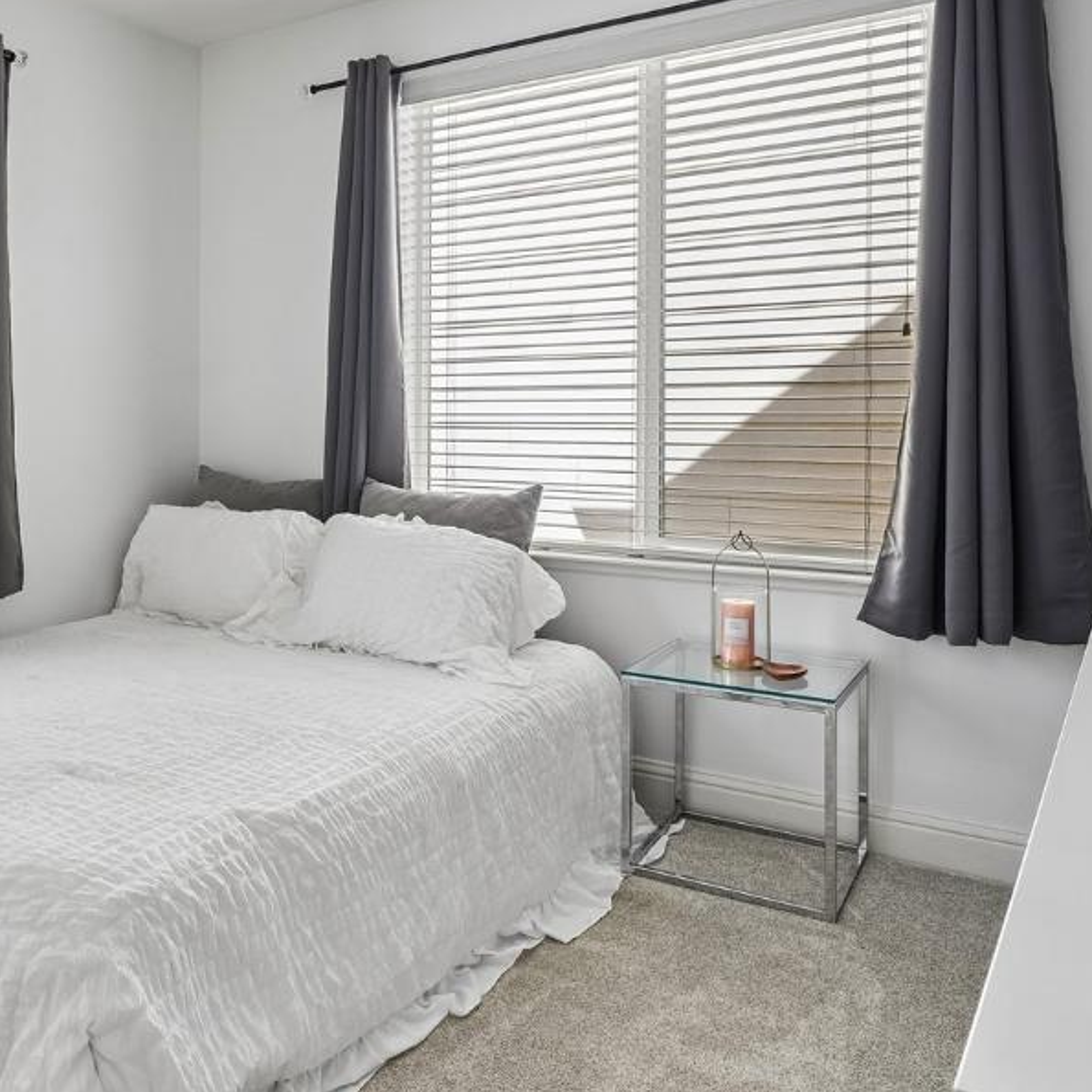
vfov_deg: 53.3
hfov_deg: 50.7
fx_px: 1071
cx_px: 217
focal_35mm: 30
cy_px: 397
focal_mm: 14
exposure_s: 1/60
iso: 640
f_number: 8
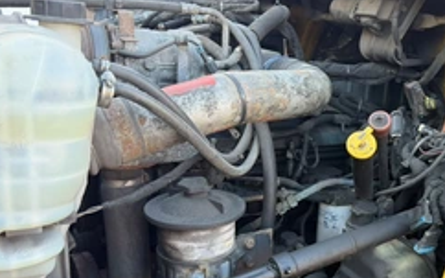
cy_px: 184
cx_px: 355
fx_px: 509
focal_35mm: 42
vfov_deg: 30.3
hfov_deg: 44.9
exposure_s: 1/121
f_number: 1.78
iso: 200
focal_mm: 6.76
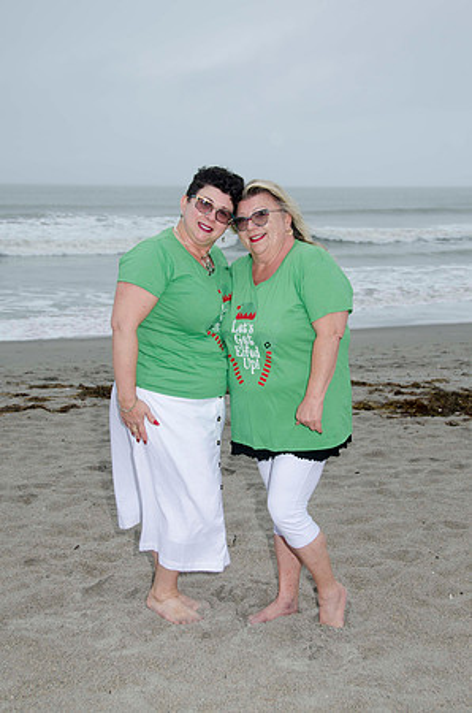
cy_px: 356
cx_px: 236
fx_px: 919
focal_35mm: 46
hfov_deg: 28.8
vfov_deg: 42.4
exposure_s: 1/50
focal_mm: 31
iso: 100
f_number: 5.6
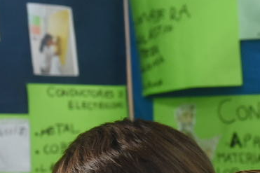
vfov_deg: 8.7
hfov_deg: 12.3
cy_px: 270
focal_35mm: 153
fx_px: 1104
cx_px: 461
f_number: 4.5
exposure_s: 1/100
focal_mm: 35
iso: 3200
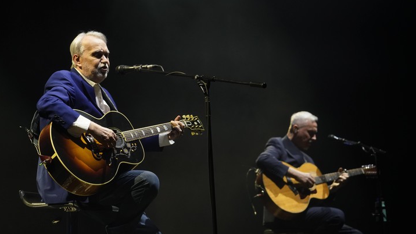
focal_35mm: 117
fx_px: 1290
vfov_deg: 10.3
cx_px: 207
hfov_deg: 18.3
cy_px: 111
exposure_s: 1/1000
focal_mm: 111
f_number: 5
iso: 3200
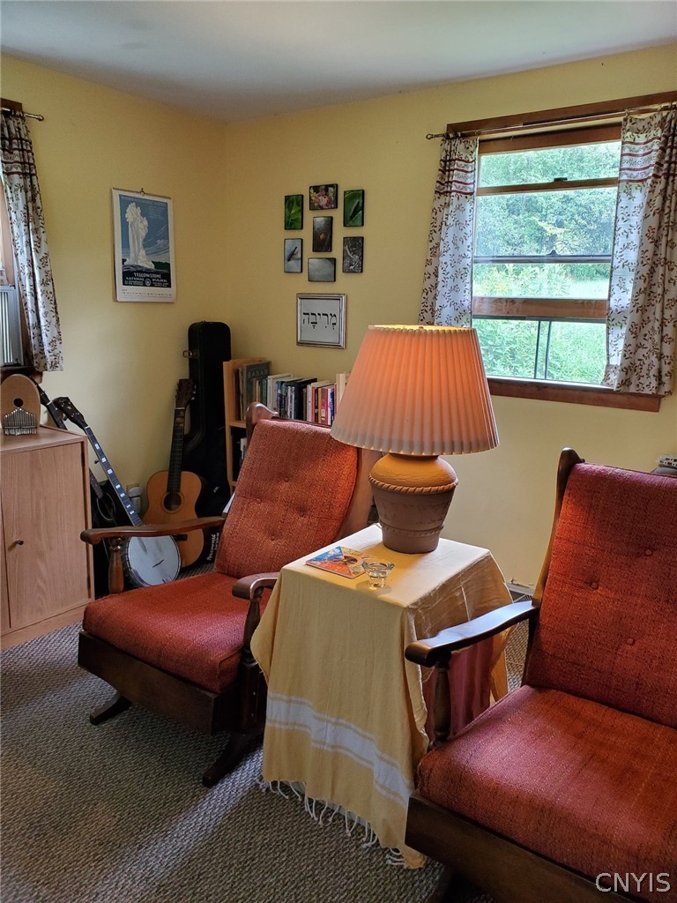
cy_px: 452
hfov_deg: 53.1
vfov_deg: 67.3
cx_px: 338
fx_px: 678
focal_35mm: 26
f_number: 2.4
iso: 320
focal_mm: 4.3
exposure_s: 1/59
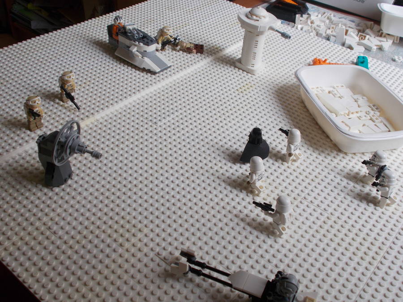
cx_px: 202
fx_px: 454
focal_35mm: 39
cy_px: 151
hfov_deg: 47.9
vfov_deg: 36.8
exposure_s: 1/40
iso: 80
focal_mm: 6.9
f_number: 3.9
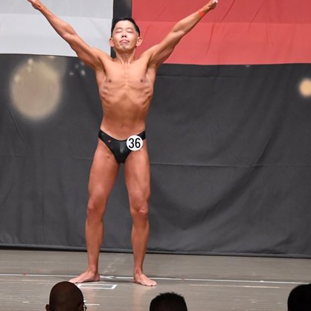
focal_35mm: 288
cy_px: 138
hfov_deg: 6.1
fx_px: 2927
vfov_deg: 6.1
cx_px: 129
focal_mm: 122
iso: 6400
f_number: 5.6
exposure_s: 1/400
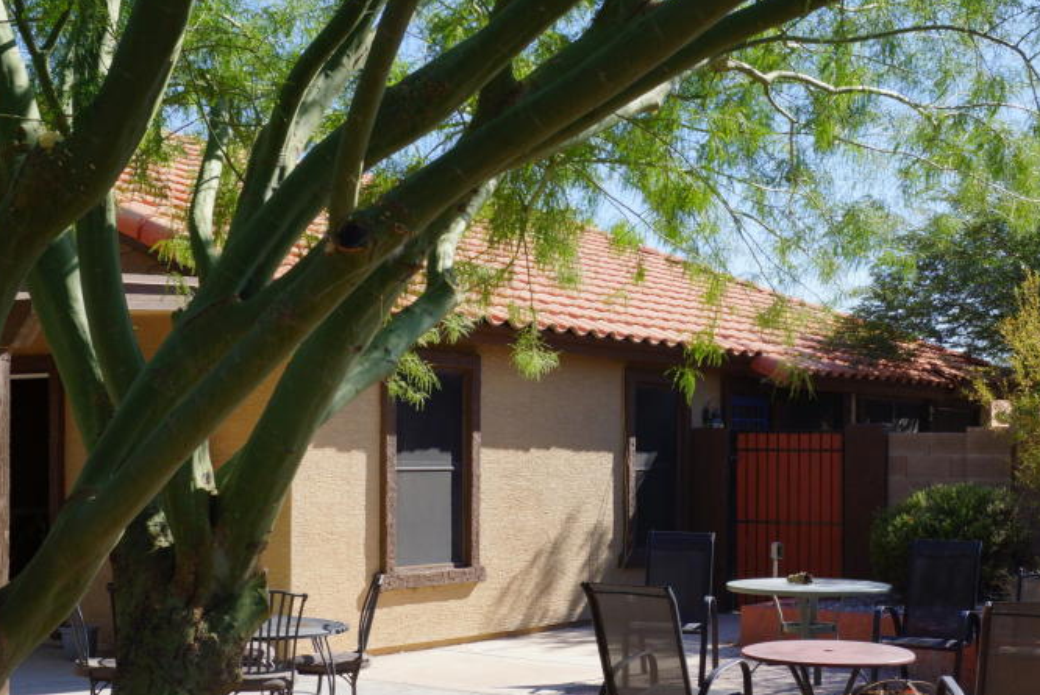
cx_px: 606
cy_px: 494
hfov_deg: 34.9
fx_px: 1648
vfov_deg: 23.6
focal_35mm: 57
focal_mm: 22
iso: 100
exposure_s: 1/100
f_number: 11
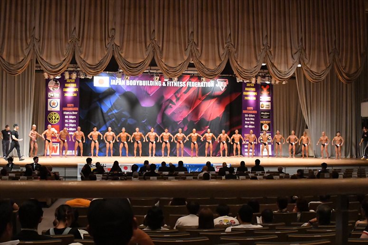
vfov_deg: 31.9
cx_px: 184
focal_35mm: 42
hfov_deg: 46.4
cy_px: 122
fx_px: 429
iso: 12800
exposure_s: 1/400
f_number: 5.6
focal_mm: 28
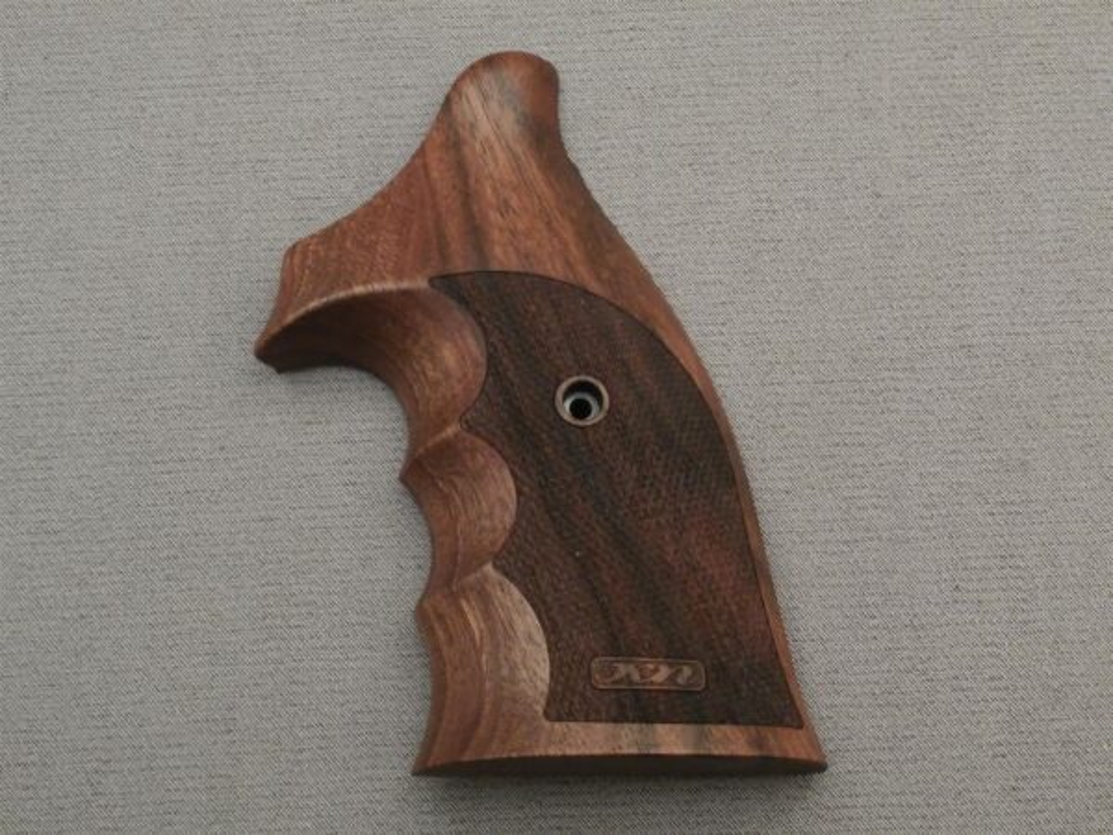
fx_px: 1608
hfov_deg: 38.2
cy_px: 418
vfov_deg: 29.1
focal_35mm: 50
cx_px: 556
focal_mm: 8.85
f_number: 3.9
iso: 400
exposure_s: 1/20
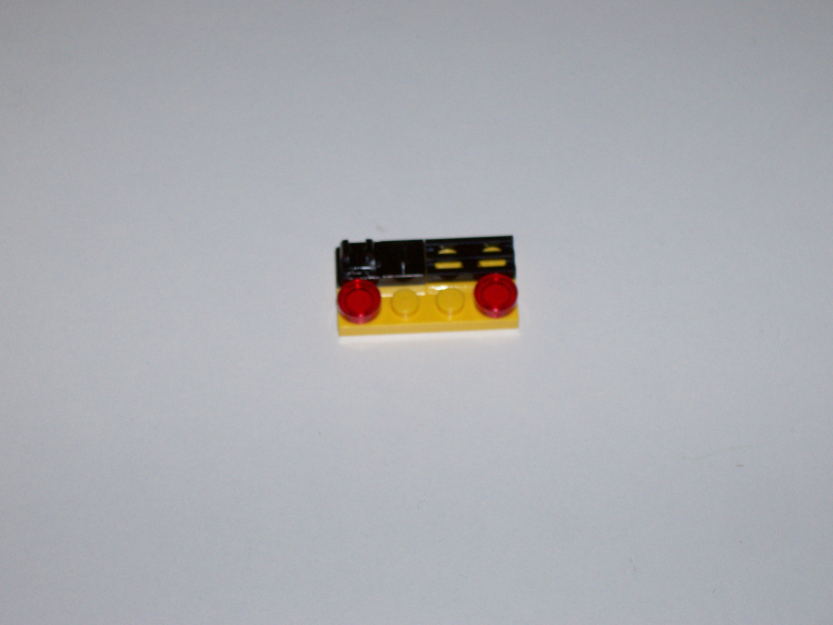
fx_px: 1973
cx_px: 416
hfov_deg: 23.8
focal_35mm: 82
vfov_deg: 18.0
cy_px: 312
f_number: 4
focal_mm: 13.5
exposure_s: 1/83.9
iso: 80
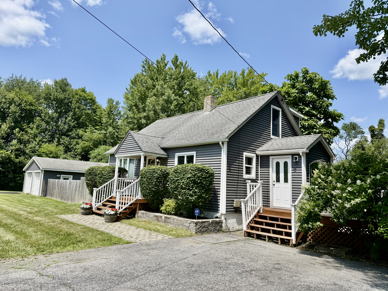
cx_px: 194
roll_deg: -2.8
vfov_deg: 56.8
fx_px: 269
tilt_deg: +8.1
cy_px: 146
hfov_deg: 71.6
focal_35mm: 24
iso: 80
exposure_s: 1/3584
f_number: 1.78
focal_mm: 6.76
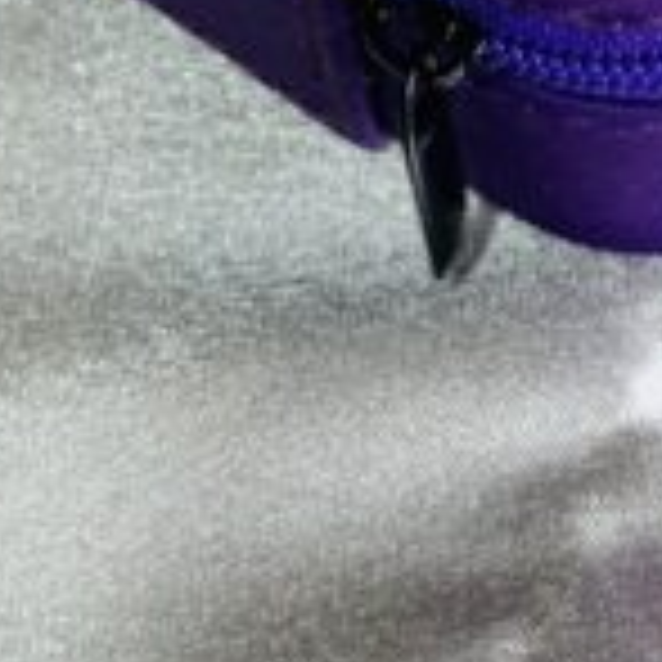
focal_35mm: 125
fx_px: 2705
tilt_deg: -49.1
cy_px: -500
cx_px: 635
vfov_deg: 12.8
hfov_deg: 13.8
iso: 80
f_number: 1.8
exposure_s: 1/100
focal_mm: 4.25
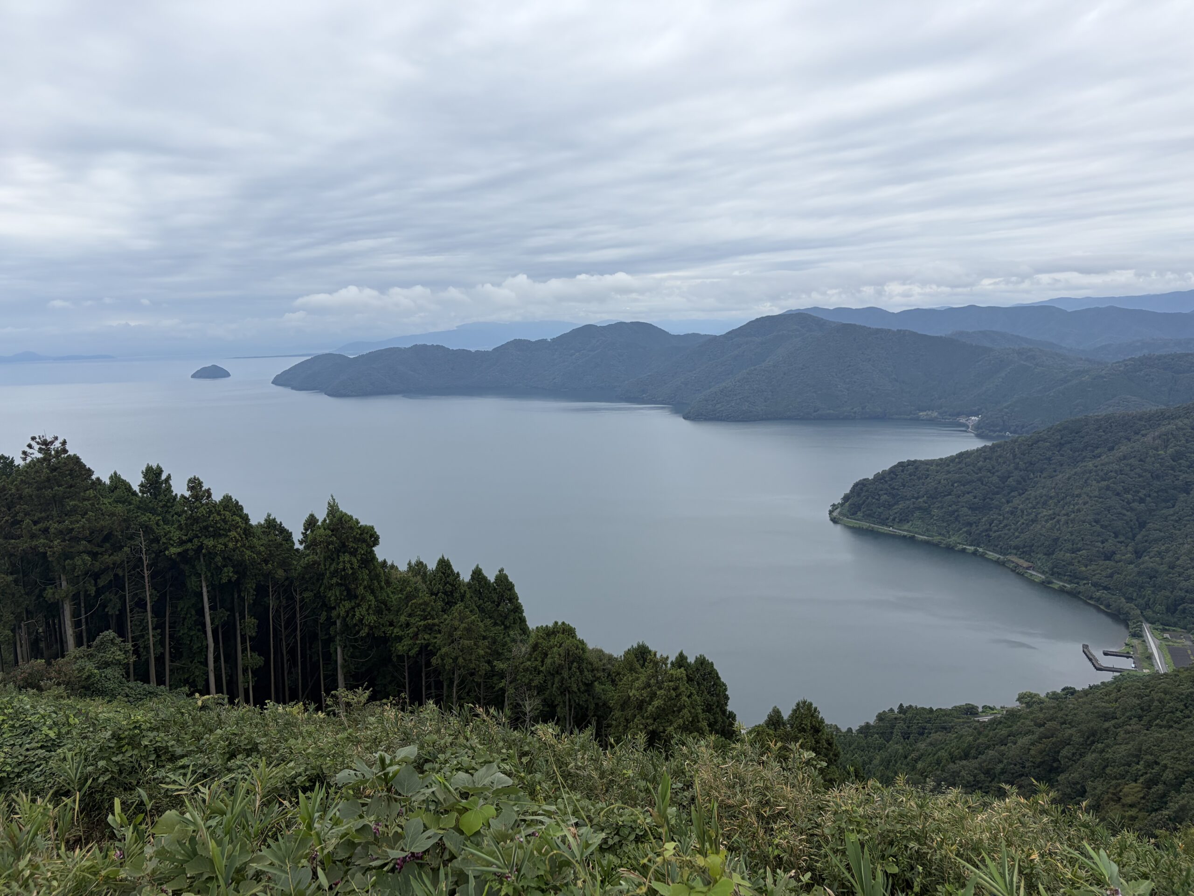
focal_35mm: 26
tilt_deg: -8.2
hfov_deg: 67.3
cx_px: 597
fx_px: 897
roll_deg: +2.3
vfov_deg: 53.1
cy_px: 448
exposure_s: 1/2865
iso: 50
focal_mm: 5.96
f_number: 1.6
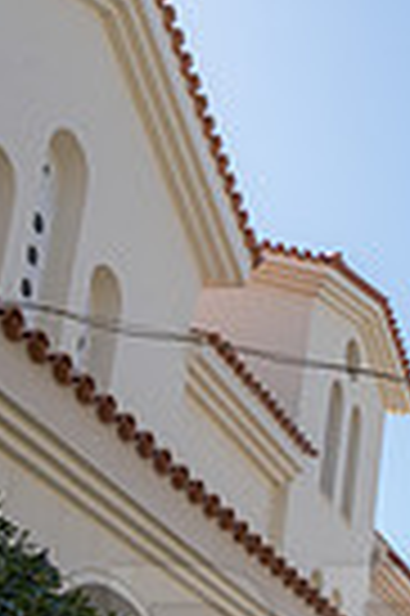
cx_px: 626
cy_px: 679
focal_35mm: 79
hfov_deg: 15.8
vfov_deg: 24.0
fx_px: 1353
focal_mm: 24
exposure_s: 1/160
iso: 250
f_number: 13
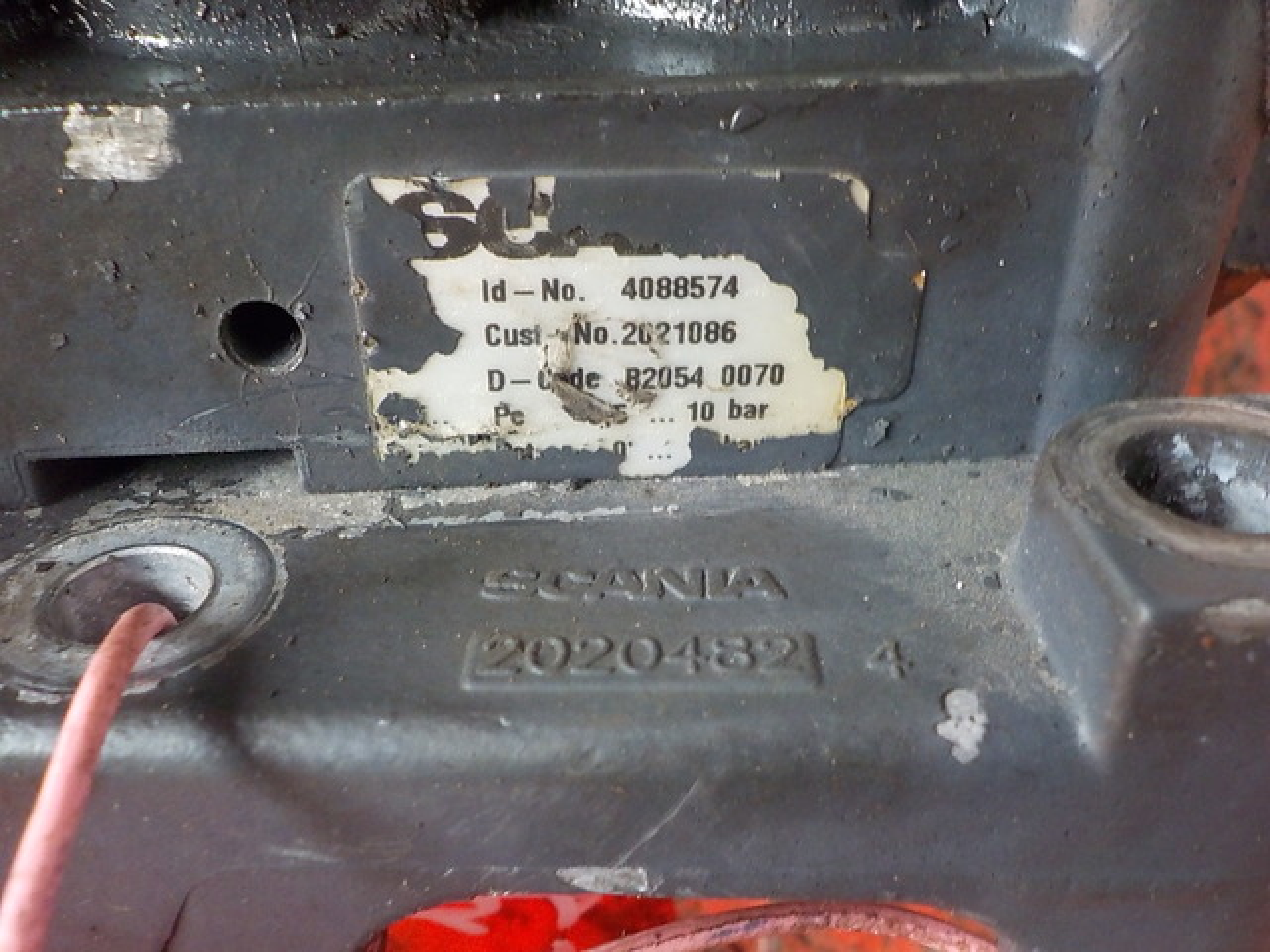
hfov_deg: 60.0
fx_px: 1101
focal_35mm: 30
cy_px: 476
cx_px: 635
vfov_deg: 46.8
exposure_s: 1/30
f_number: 3.3
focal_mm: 4.1
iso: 280
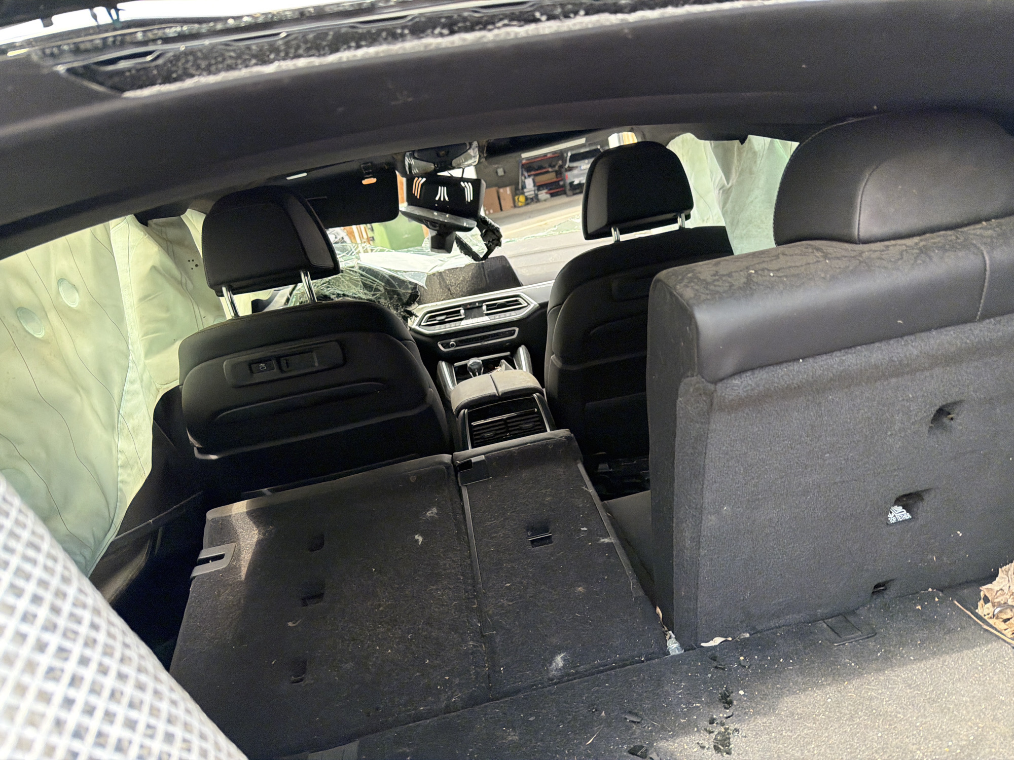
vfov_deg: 56.8
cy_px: 380
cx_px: 507
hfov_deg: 71.6
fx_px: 703
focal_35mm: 24
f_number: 1.78
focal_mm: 6.76
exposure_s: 1/2169
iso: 400
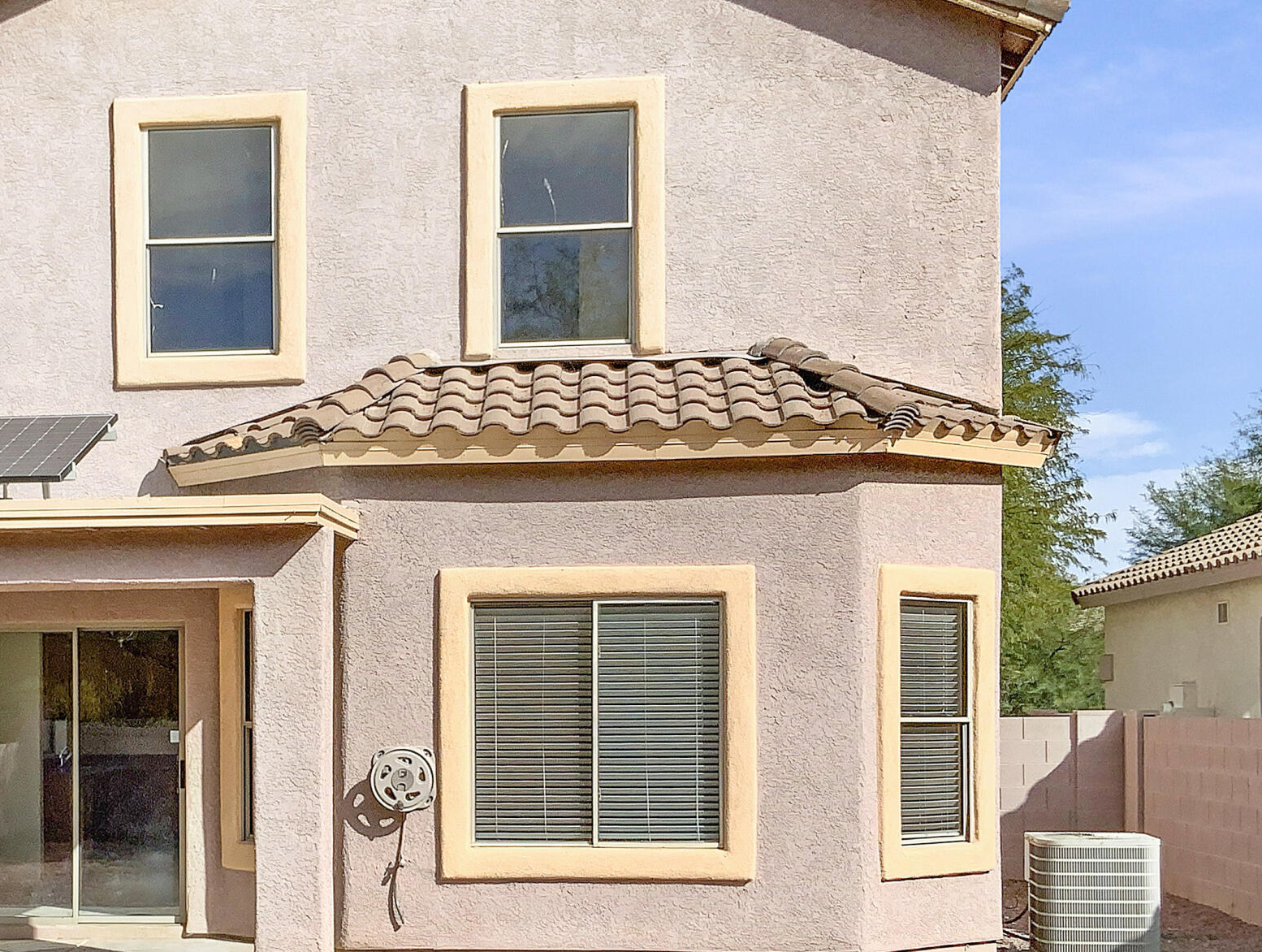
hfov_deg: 33.8
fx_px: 2046
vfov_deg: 26.0
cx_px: 355
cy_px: 658
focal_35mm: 56
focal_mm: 3
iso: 20
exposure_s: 1/3125
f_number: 1.8
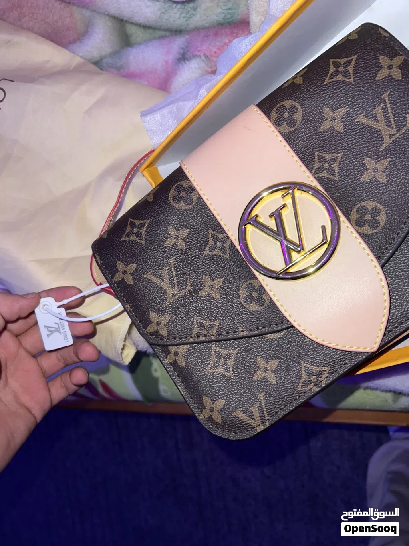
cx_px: 204
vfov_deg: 67.3
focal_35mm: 26
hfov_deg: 53.1
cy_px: 273
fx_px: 410
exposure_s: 1/50
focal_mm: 5.7
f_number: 1.5
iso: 32
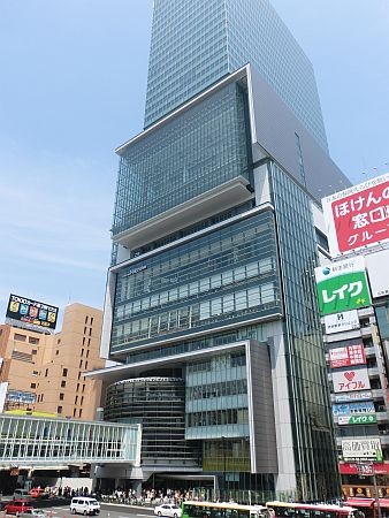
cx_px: 194
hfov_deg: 49.8
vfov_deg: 63.4
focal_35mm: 28
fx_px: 419
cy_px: 259
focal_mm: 5
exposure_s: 1/160
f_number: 8.8
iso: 100
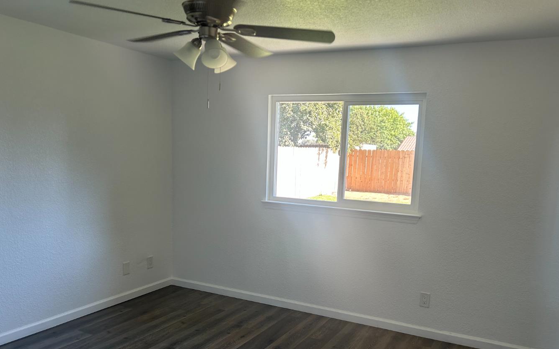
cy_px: 216
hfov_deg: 61.2
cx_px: 294
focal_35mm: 31
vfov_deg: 40.3
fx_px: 472
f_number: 1.5
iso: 64
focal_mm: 5.7
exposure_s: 1/121
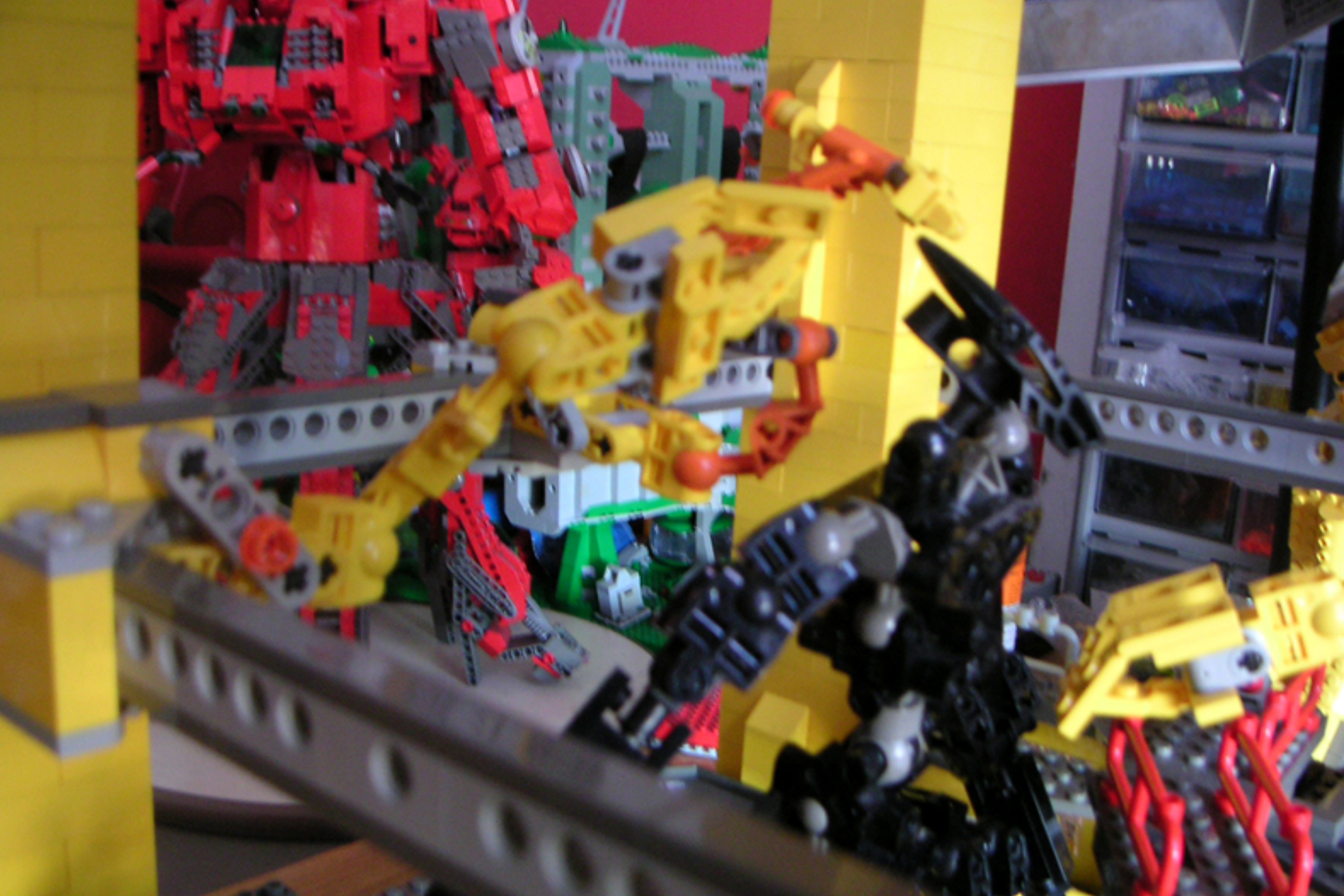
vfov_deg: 34.2
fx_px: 1456
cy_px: 492
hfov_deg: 49.6
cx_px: 668
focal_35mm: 39
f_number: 2.8
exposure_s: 1
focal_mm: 5.7
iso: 100
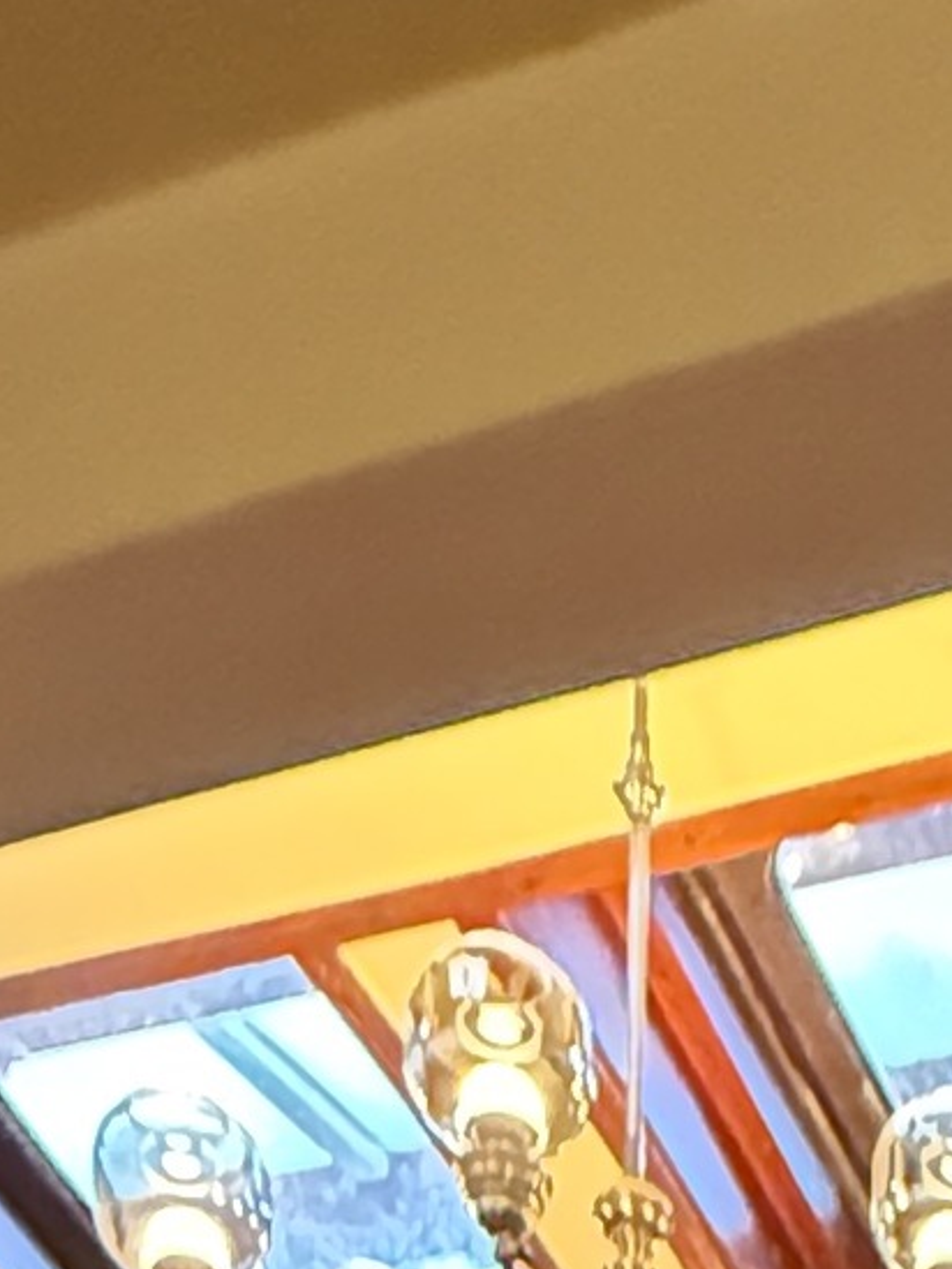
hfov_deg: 15.8
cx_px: 1465
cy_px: 2946
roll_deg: -0.6
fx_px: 3116
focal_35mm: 85
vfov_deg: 15.1
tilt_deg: +0.7
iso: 1600
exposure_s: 1/25
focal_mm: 2.22
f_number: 2.2
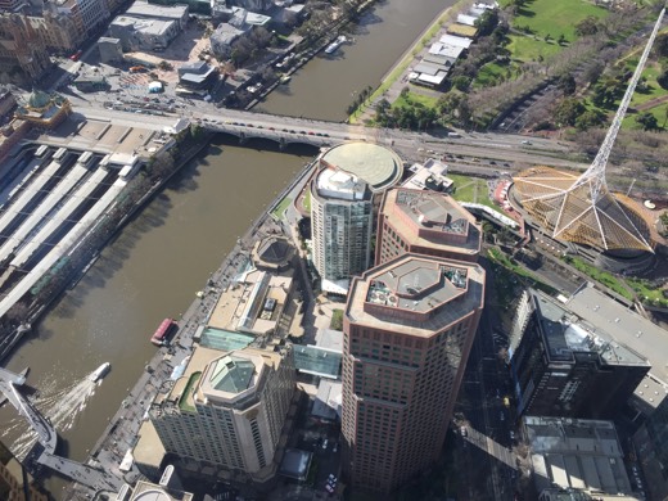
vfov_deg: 48.2
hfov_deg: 61.7
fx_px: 560
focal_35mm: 29
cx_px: 334
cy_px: 250
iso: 32
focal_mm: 4.15
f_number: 2.2
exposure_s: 1/314
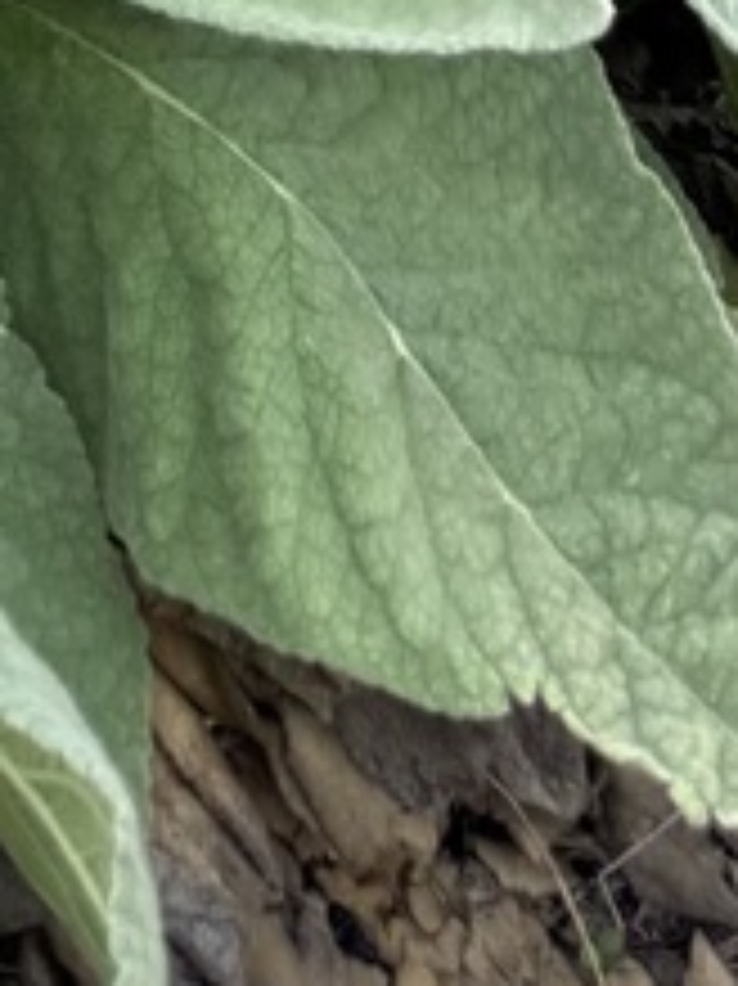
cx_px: -459
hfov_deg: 9.1
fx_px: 4496
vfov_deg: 9.2
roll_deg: +4.9
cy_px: -2242
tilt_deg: -24.7
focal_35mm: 158
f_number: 1.78
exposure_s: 1/627
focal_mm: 6.76
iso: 80
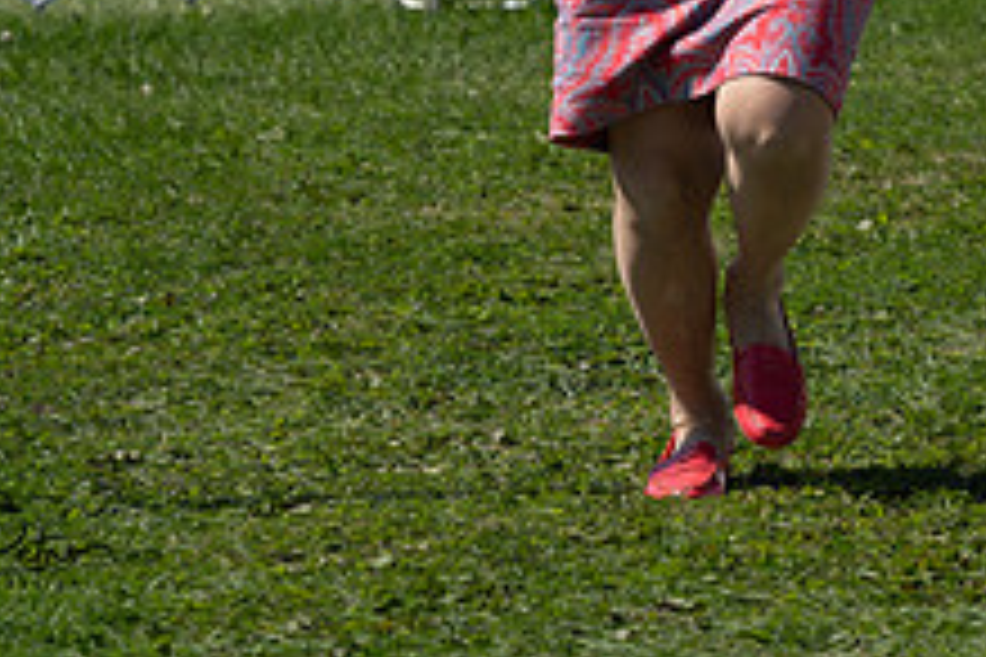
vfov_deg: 5.0
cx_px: 1121
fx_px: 7559
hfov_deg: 7.4
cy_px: -205
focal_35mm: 276
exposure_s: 1/800
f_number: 5
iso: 100
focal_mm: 104
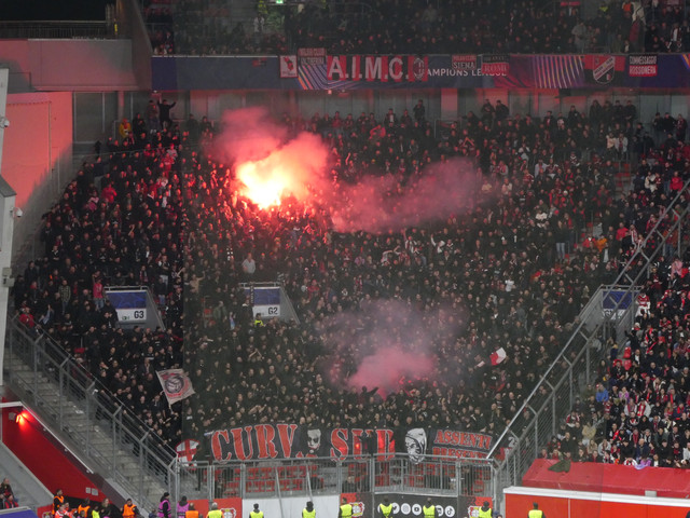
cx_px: 345
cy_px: 259
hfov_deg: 12.3
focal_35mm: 160
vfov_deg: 9.3
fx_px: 3189
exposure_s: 1/80
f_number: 5.5
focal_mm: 28.7
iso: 640
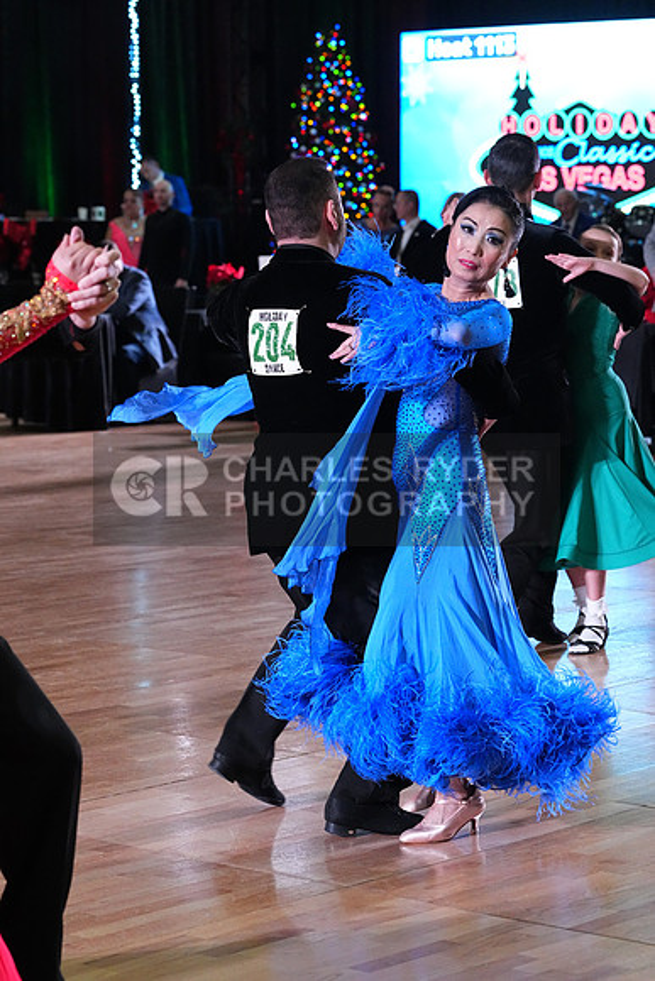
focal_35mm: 100
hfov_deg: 13.7
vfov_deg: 20.4
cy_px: 490
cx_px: 328
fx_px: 2727
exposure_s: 1/400
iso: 10000
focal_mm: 100
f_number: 6.3
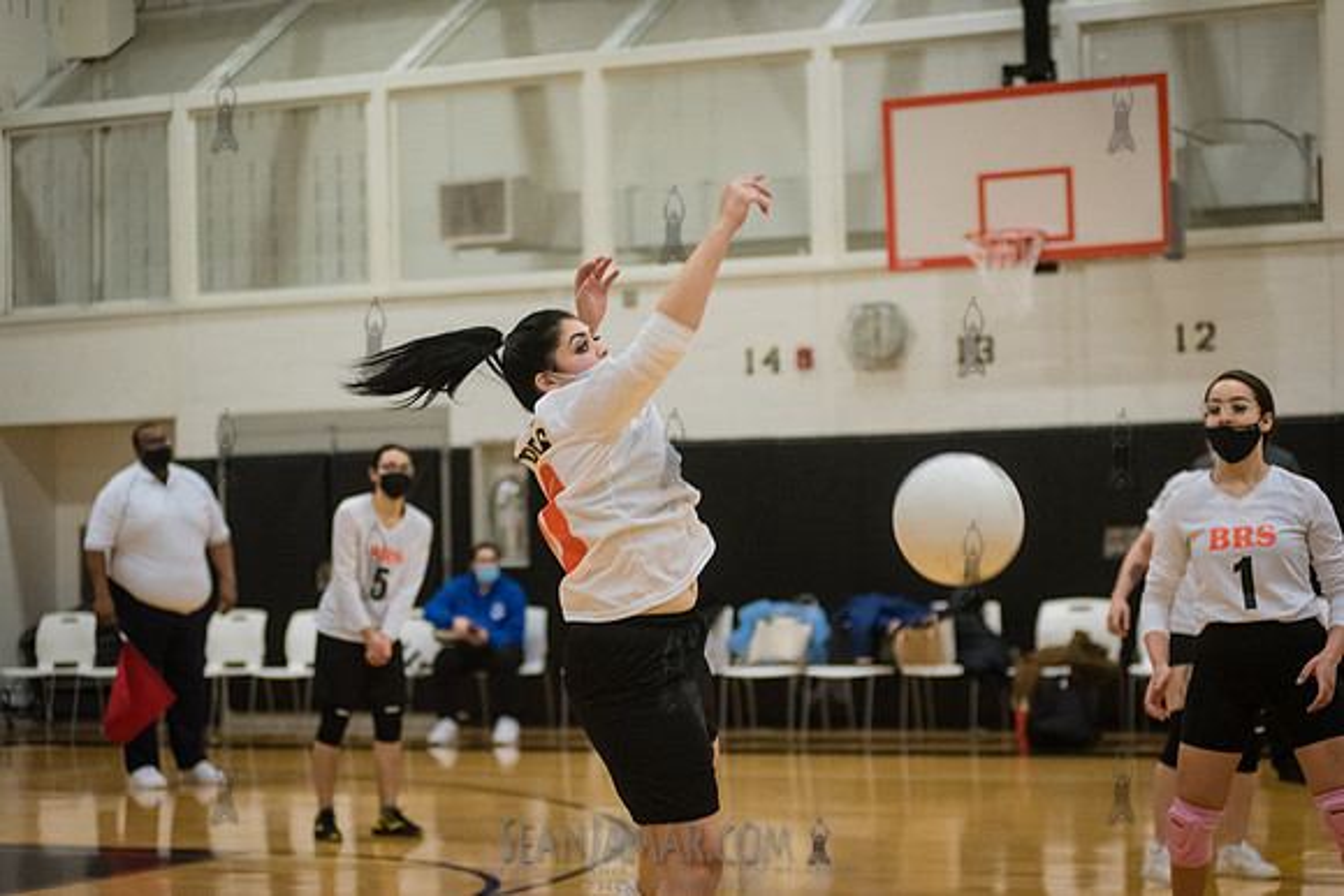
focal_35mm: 80
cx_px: 672
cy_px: 448
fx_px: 2987
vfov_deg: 17.1
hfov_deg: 25.4
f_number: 3.2
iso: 5000
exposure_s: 1/400
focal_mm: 80
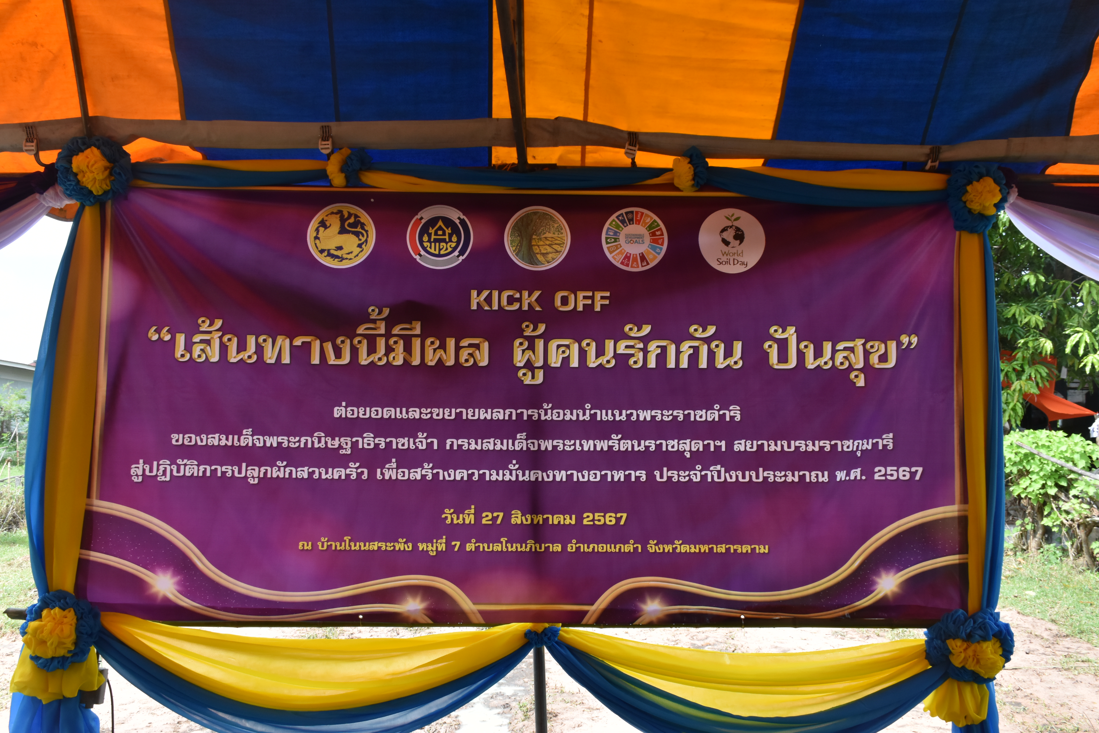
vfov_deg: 43.6
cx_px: 550
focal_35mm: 30
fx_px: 916
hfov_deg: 61.9
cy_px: 366
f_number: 10
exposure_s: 1/400
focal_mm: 20
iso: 800
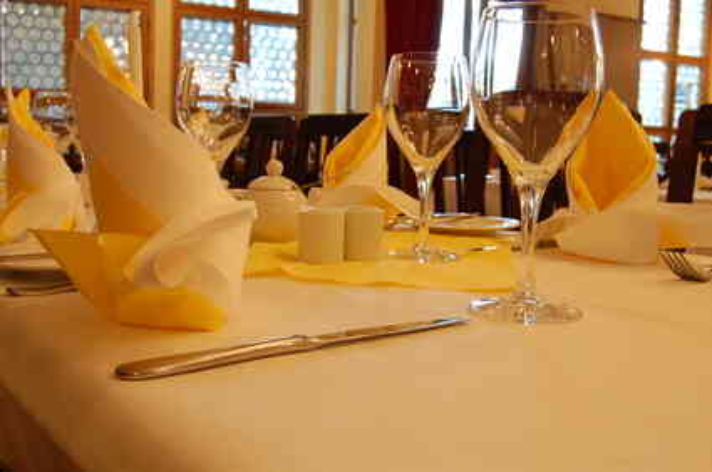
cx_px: 356
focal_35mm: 39
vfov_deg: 34.1
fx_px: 770
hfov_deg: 49.6
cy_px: 236
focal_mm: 26
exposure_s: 1.8
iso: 200
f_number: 10
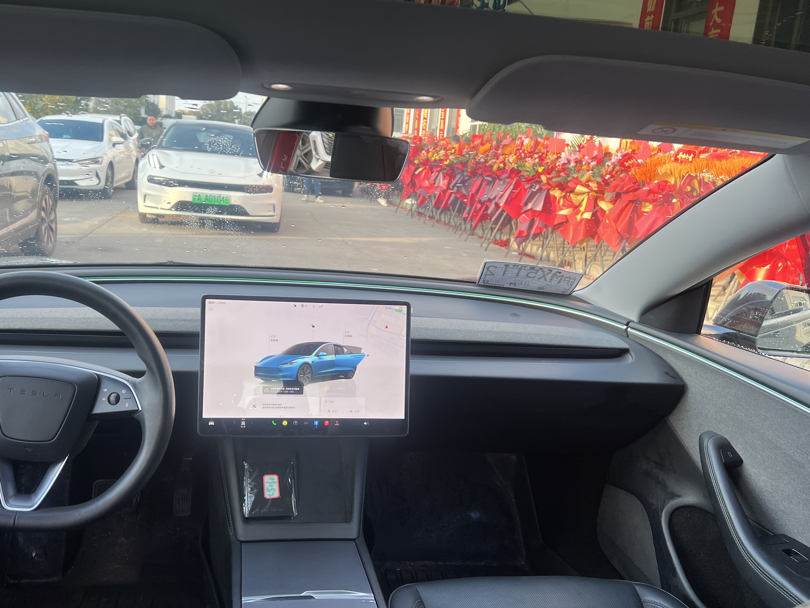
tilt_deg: -15.4
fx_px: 702
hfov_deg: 59.7
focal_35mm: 30
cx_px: 344
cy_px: 340
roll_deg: -4.0
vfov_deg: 46.7
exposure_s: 1/155
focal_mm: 5.7
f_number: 1.5
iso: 40
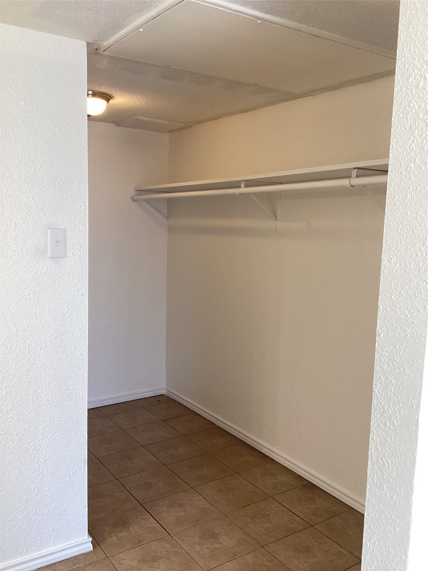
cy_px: 286
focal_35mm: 31
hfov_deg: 45.4
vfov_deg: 58.4
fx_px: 511
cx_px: 214
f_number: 2.4
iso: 100
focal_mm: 3.3
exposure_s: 1/60
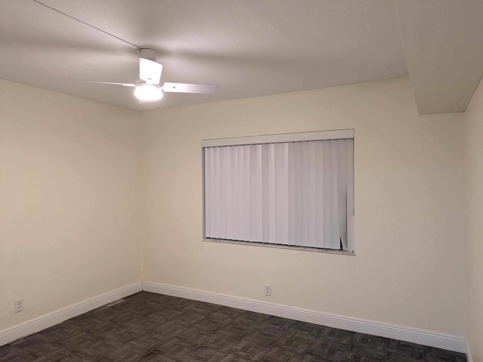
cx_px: 242
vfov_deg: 54.9
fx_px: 349
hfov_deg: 69.4
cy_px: 181
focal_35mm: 25
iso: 173
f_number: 1.89
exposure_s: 1/40
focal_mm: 5.43
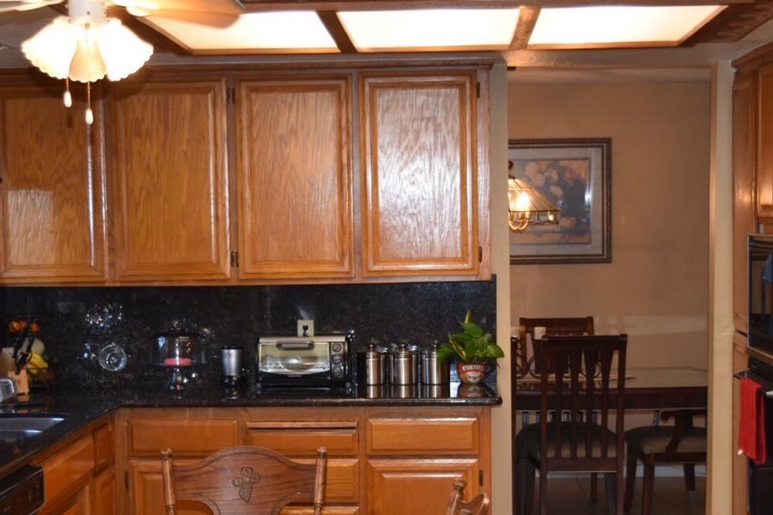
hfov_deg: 25.4
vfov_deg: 17.0
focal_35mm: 80
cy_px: 385
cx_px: 356
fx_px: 1718
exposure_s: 1/60
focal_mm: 32
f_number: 4.5
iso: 450
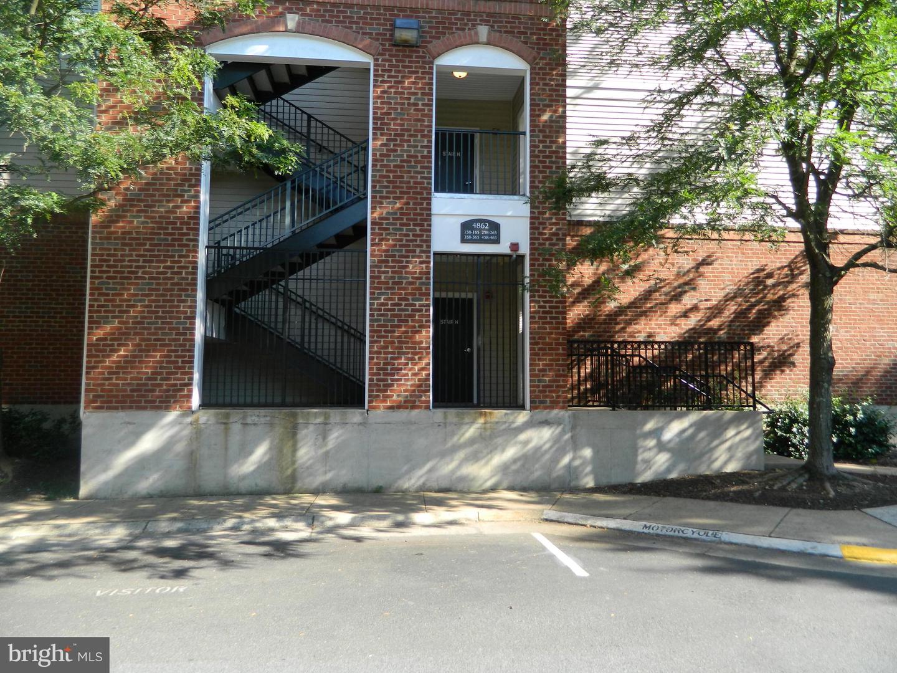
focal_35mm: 25
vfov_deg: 54.9
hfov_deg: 69.4
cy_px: 336
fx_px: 648
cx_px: 448
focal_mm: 4.5
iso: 80
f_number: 3.1
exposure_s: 1/200
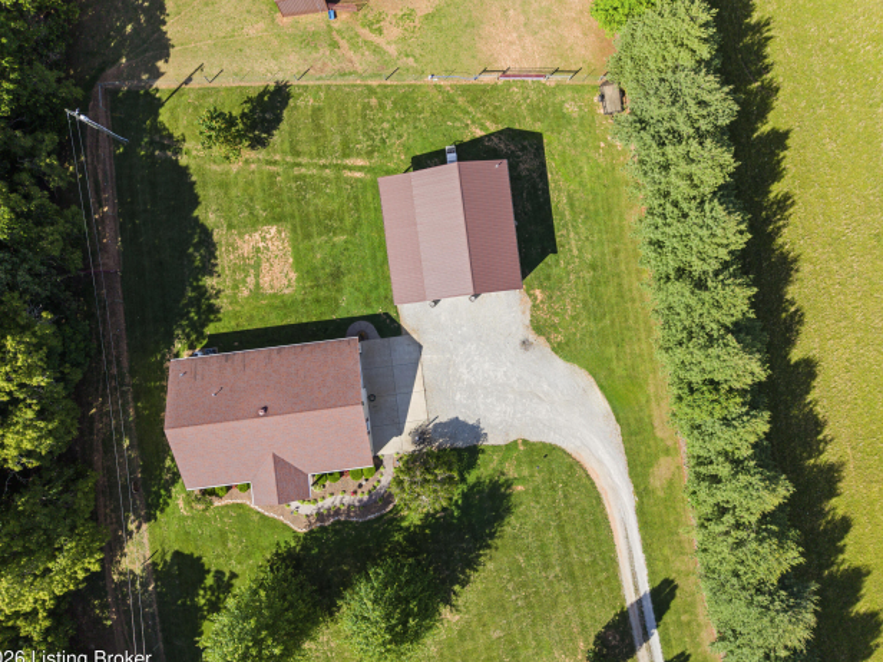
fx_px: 663
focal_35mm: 26
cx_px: 442
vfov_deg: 53.1
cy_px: 332
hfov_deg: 67.3
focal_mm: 8.67
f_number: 1.8
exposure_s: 1/2000
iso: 200
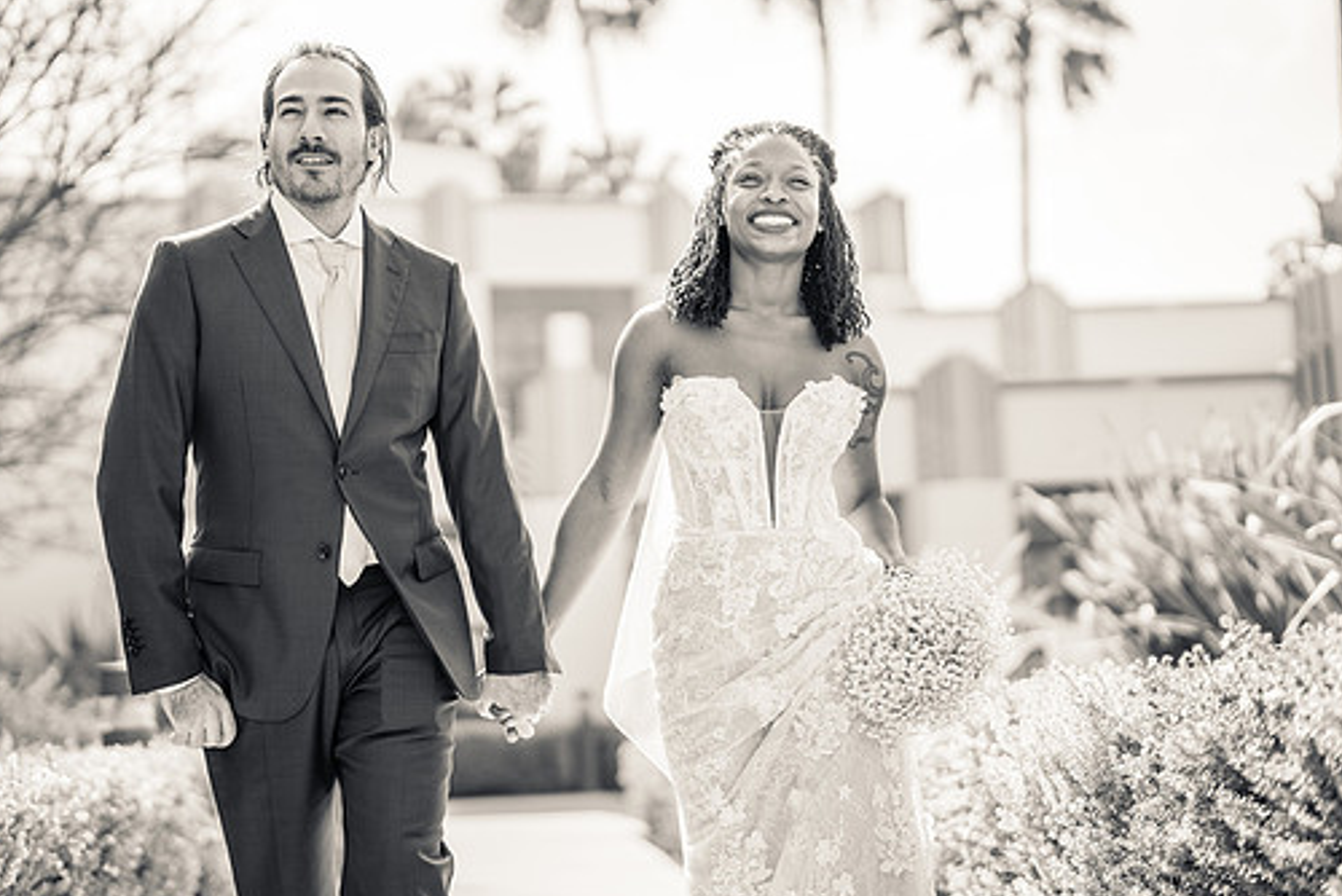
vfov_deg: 23.4
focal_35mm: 58
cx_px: 609
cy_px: 396
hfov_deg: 34.4
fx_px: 2163
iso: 125
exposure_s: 1/3200
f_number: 1.2
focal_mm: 50
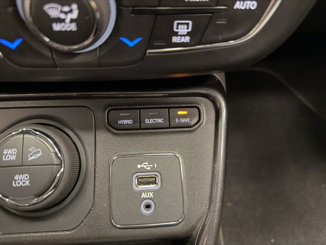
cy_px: 122
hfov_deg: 71.6
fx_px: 226
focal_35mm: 24
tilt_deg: -44.9
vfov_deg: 56.8
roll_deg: -3.3
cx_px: 163
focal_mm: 6.76
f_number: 1.78
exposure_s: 1/33
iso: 800
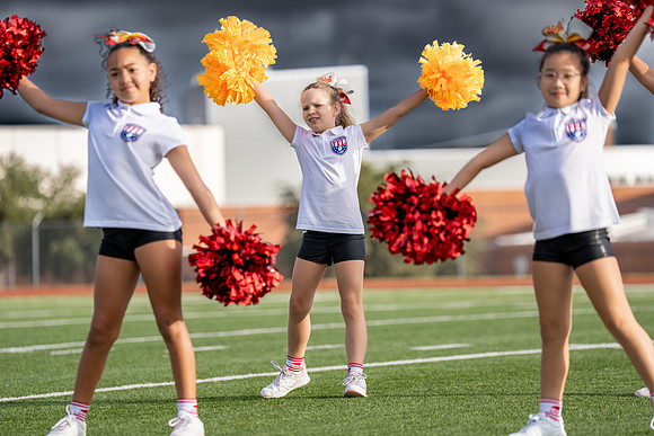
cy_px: 223
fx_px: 3242
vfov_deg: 7.7
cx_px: 334
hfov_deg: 11.5
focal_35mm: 178
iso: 250
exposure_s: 1/3200
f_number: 2.8
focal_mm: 155
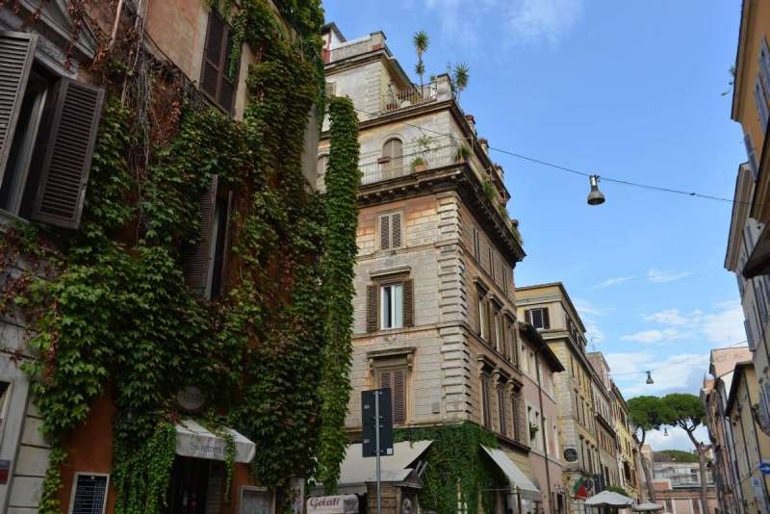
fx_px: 663
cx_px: 385
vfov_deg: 42.4
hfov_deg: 60.3
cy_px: 257
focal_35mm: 31
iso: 125
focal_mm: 31
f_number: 5
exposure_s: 1/160
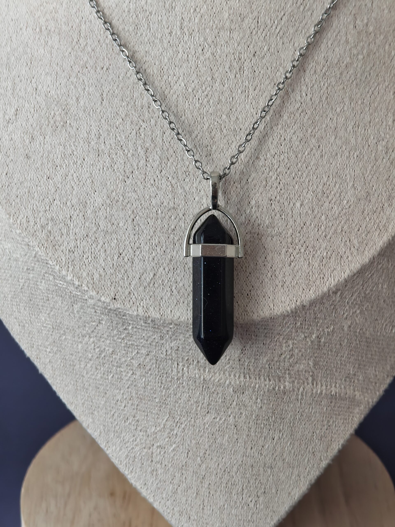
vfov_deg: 27.8
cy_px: 264
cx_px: 198
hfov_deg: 21.0
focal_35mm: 70
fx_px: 1065
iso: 3297
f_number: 2.68
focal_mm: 10.55
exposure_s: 1/40
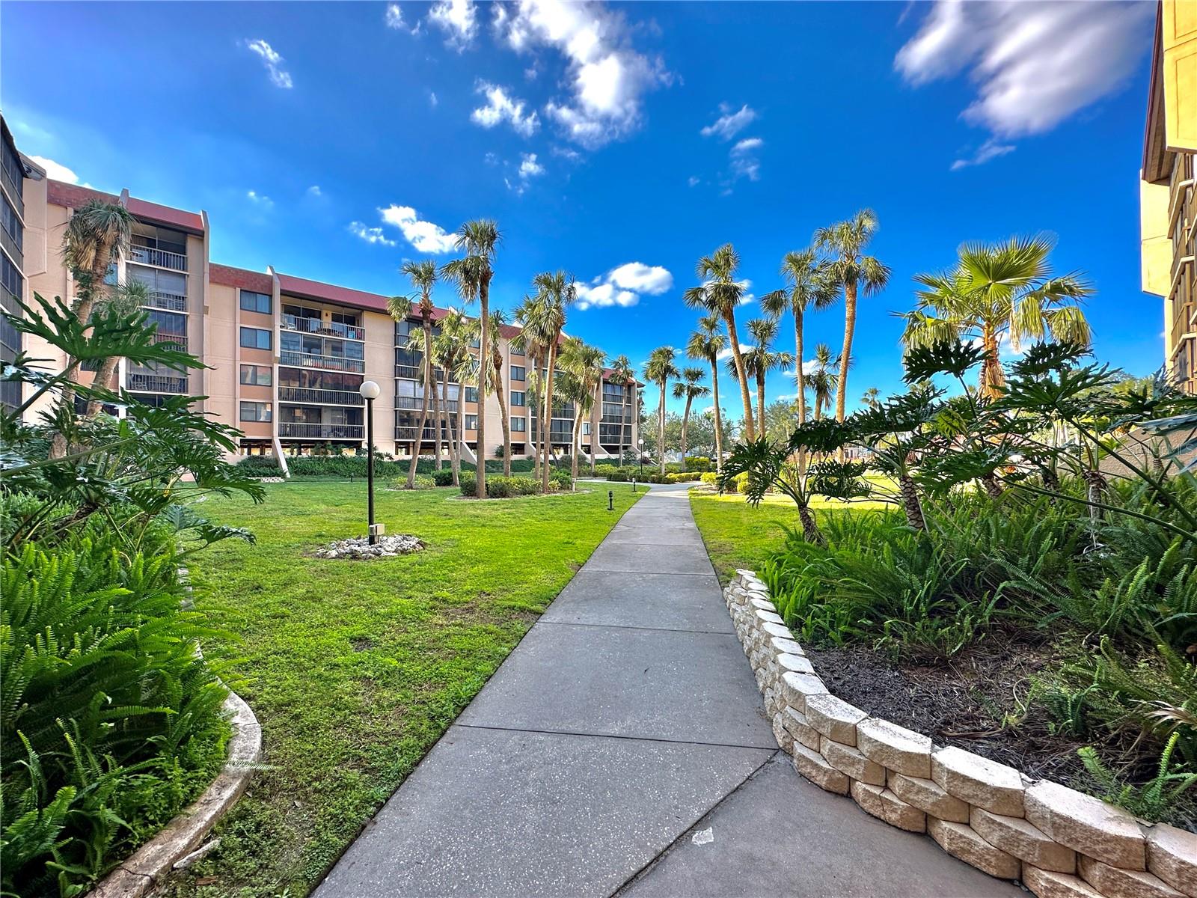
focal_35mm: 14
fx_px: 484
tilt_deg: +0.3
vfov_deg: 85.7
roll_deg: +0.5
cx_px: 598
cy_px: 449
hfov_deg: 102.1
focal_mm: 2.22
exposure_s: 1/720
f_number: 2.2
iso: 40
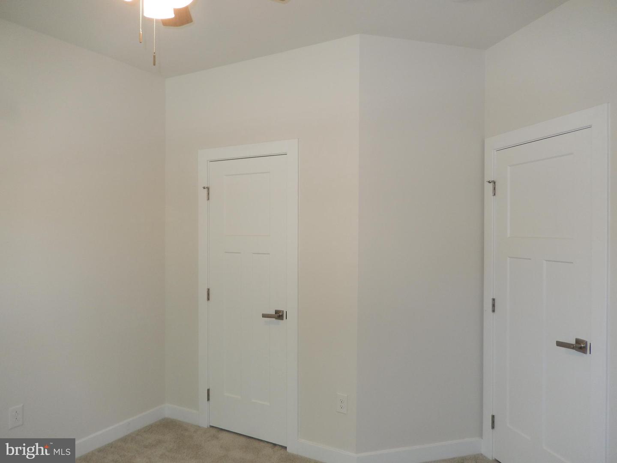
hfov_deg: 69.4
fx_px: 446
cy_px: 232
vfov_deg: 54.9
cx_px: 308
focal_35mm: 25
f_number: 3.4
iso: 140
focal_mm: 4.5
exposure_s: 1/30
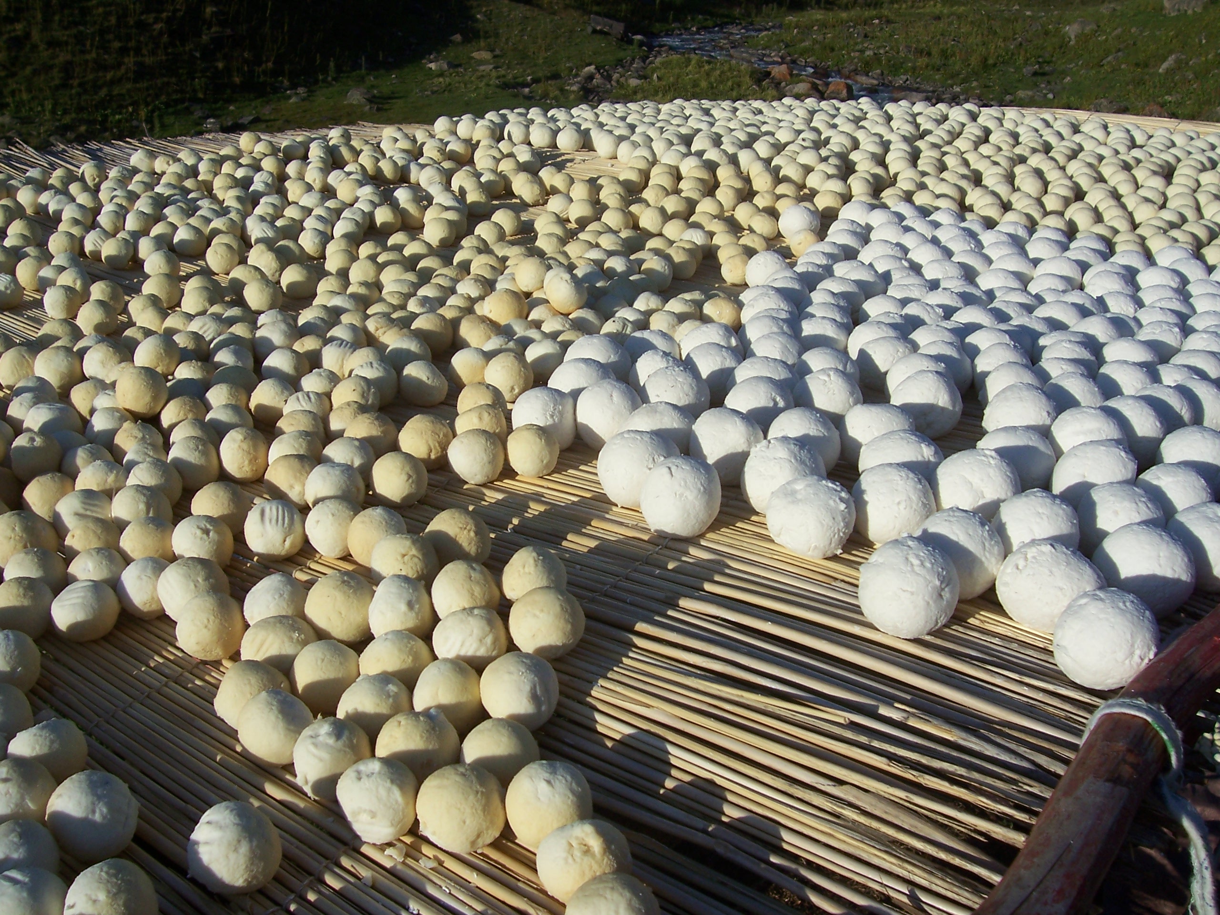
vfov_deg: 41.8
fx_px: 1198
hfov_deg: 54.0
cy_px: 458
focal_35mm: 34
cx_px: 610
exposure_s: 1/750
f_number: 5.6
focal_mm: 5.6
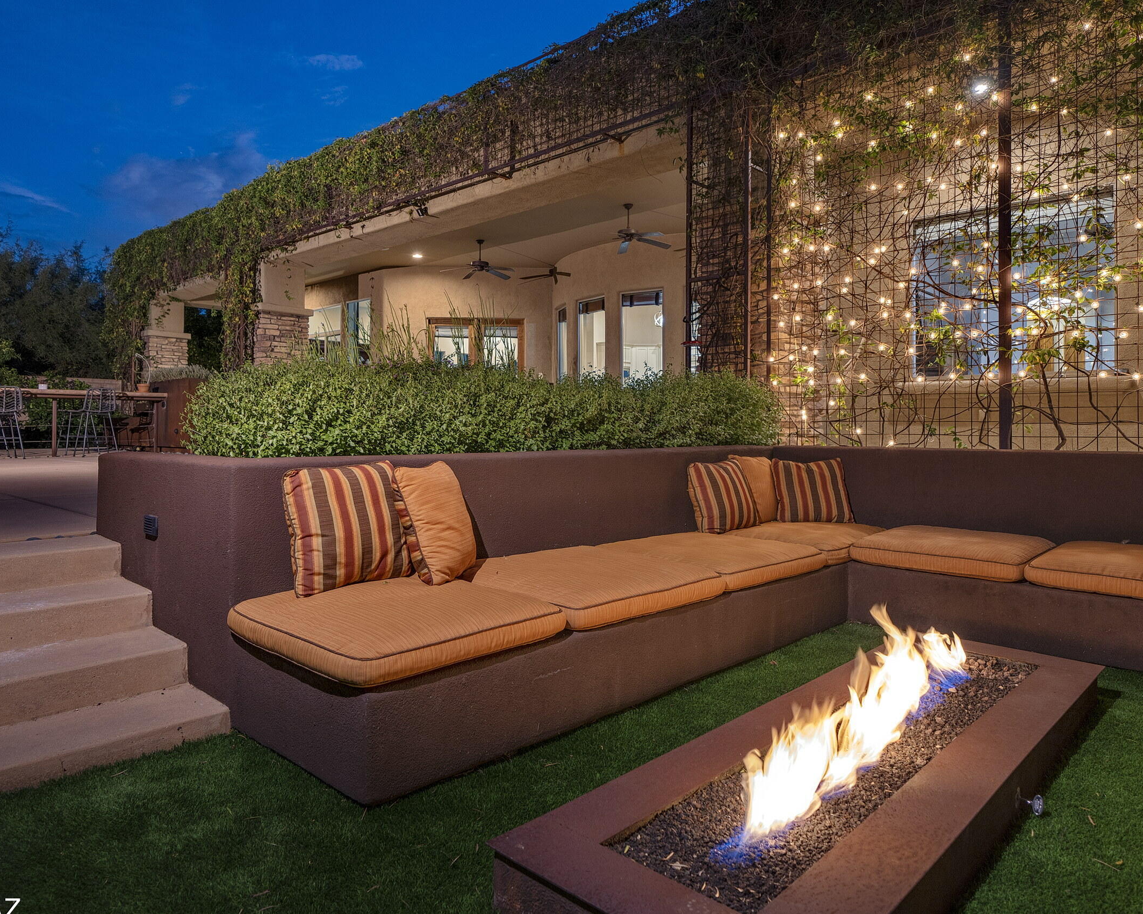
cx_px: 569
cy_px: 454
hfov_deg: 77.6
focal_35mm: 21
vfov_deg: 65.5
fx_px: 710
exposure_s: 1/3
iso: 200
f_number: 4
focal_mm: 17
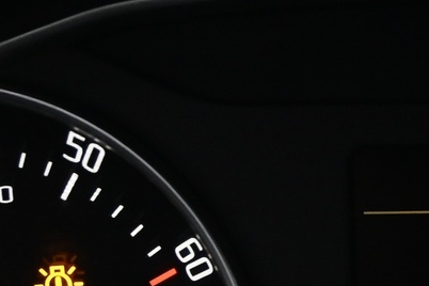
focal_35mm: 118
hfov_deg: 16.8
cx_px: 482
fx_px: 1406
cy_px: 320
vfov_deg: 11.4
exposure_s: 1/20
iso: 1600
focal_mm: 19.5
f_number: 3.8
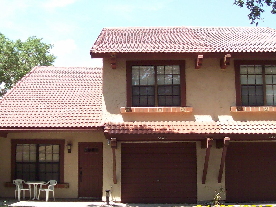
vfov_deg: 28.0
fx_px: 415
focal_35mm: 52
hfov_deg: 36.6
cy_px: 90
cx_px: 102
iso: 80
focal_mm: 6
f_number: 2.7
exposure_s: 1/521
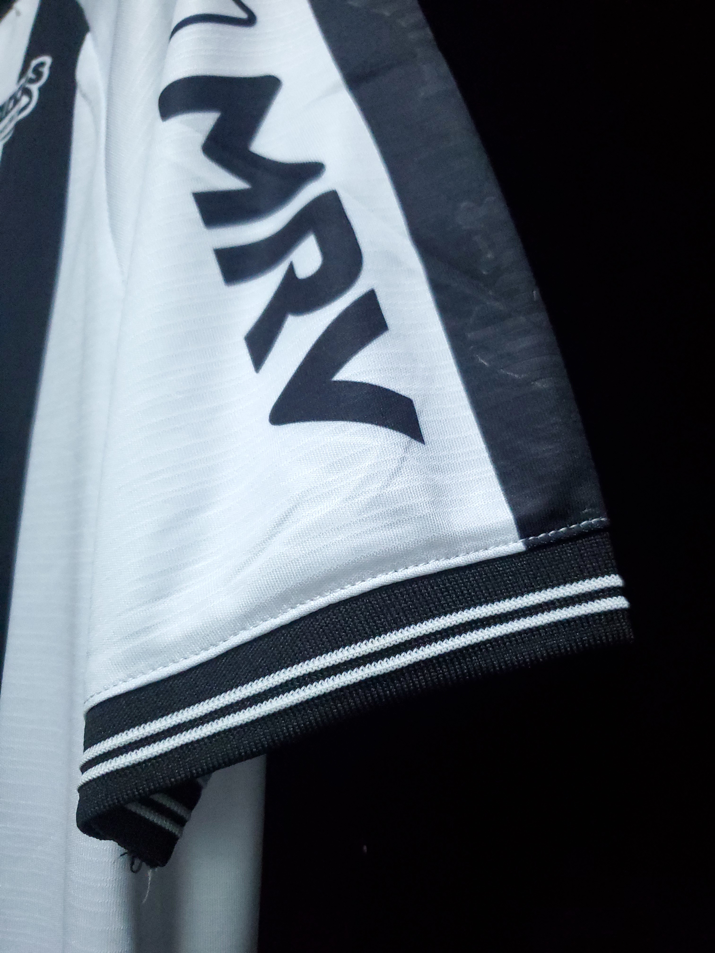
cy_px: 476
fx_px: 716
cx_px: 358
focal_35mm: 26
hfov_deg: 53.1
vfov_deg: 67.3
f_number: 1.5
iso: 640
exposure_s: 1/45
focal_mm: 4.3
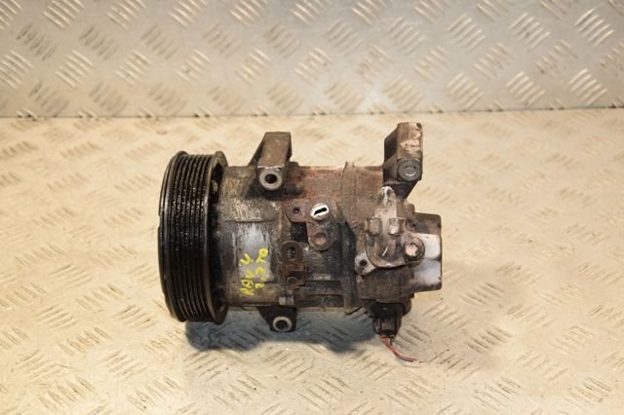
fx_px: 1247
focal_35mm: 72
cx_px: 312
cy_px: 208
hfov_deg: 28.1
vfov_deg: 18.9
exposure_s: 1/200
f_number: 6.3
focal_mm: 48
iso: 800
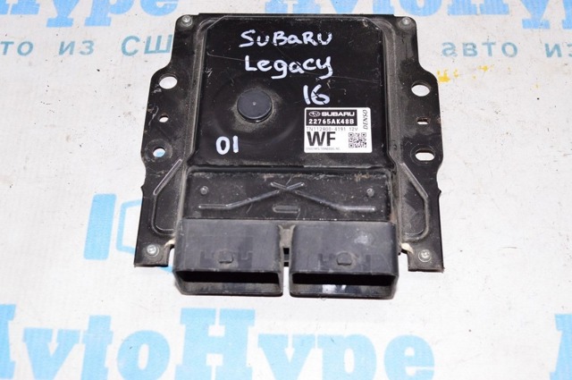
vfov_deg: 28.0
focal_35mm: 48
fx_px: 762
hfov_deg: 41.2
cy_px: 190
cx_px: 286
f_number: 8
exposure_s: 1/160
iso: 1600
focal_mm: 32
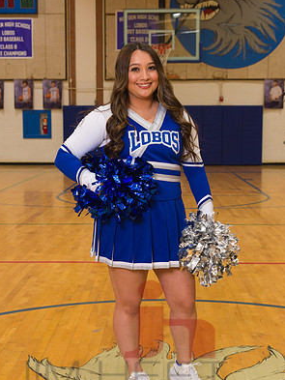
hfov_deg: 26.6
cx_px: 142
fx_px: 603
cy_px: 197
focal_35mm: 55
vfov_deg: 34.9
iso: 2000
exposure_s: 1/125
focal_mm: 50
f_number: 5.6
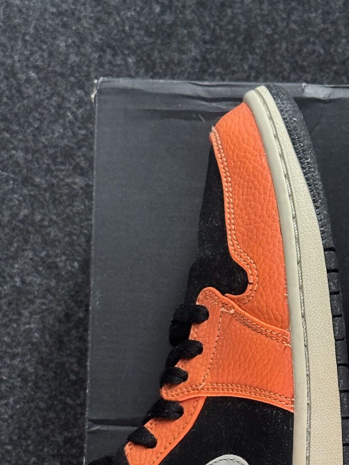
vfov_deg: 17.7
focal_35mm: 109
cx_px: 355
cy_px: 448
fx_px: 1464
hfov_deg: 13.4
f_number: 1.78
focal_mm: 6.86
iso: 200
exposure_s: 1/36
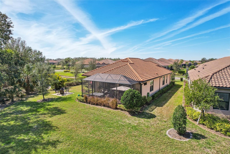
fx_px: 141
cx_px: 115
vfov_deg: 57.2
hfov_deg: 78.6
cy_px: 77
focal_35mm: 22
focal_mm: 8.4
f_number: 2.8
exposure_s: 1/2000
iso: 110
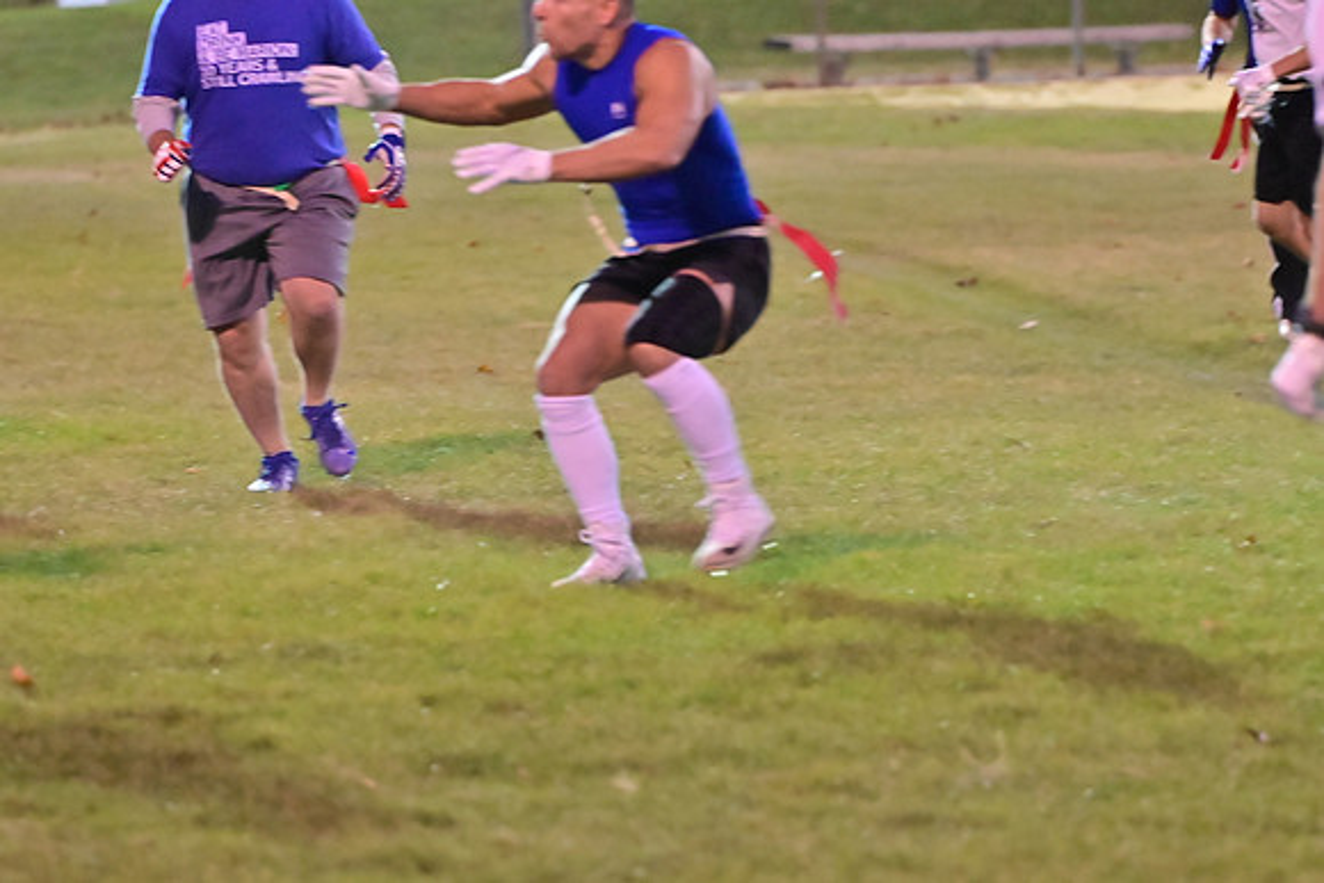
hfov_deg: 7.6
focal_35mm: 270
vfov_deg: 5.1
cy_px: 442
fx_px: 9932
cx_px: 662
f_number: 4
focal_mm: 180
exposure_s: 1/400
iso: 6400
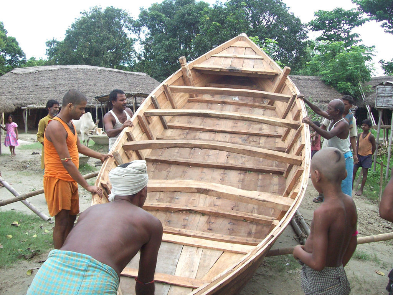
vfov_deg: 39.7
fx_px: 409
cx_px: 196
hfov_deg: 51.4
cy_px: 148
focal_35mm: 36
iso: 80
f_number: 2.7
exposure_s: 1/530
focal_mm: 6
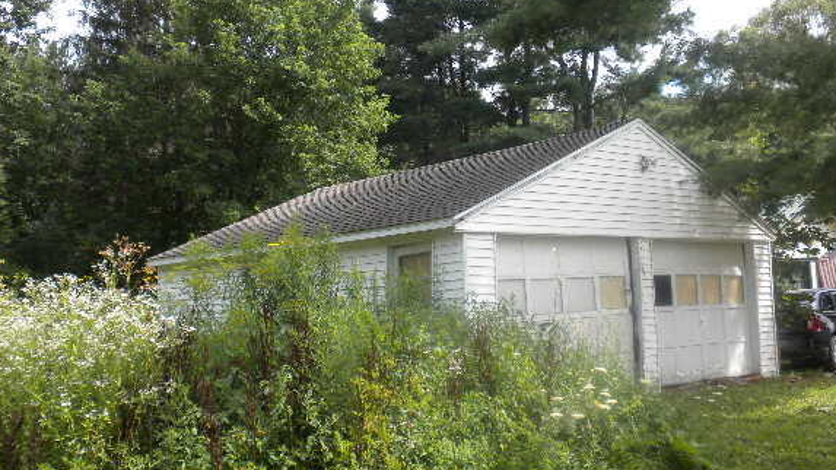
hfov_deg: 45.5
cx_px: 432
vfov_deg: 26.5
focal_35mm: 45
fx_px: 997
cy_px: 229
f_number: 3.5
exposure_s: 1/486
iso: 114
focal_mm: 6.6
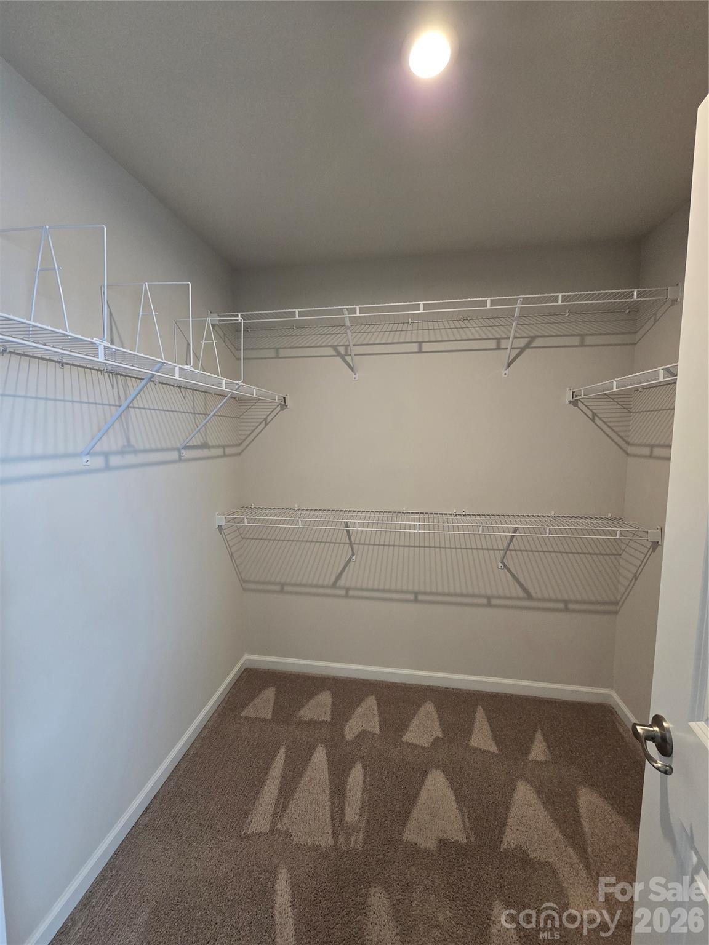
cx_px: 354
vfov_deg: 106.2
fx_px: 355
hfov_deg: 89.9
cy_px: 472
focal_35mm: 13
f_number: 2.2
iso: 200
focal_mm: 2.2
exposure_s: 1/60
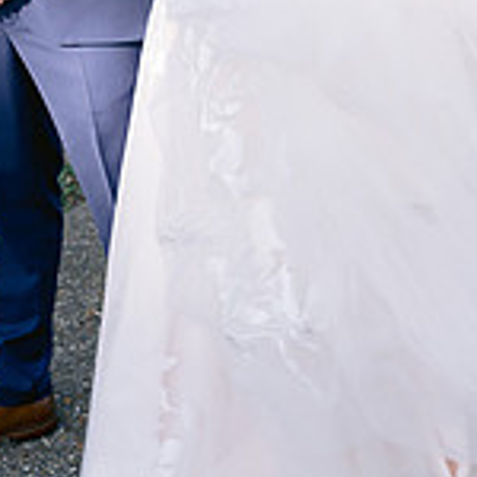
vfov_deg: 18.2
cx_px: 229
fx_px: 1388
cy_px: -140
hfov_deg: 19.5
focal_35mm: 89
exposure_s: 1/250
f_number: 2.8
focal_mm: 35
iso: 250
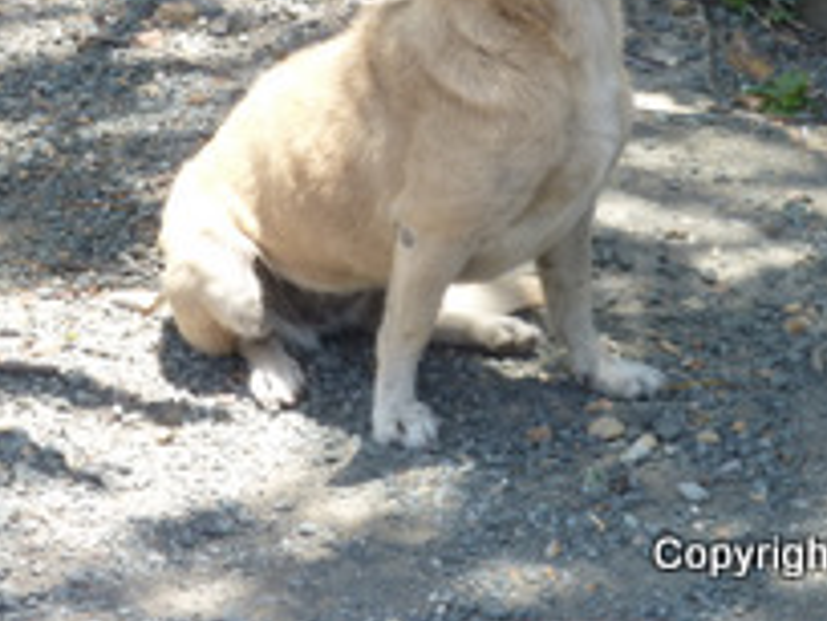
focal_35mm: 251
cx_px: 418
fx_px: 5997
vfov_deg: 5.9
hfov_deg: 7.9
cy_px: 24
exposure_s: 1/100
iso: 125
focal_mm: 21
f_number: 4.4
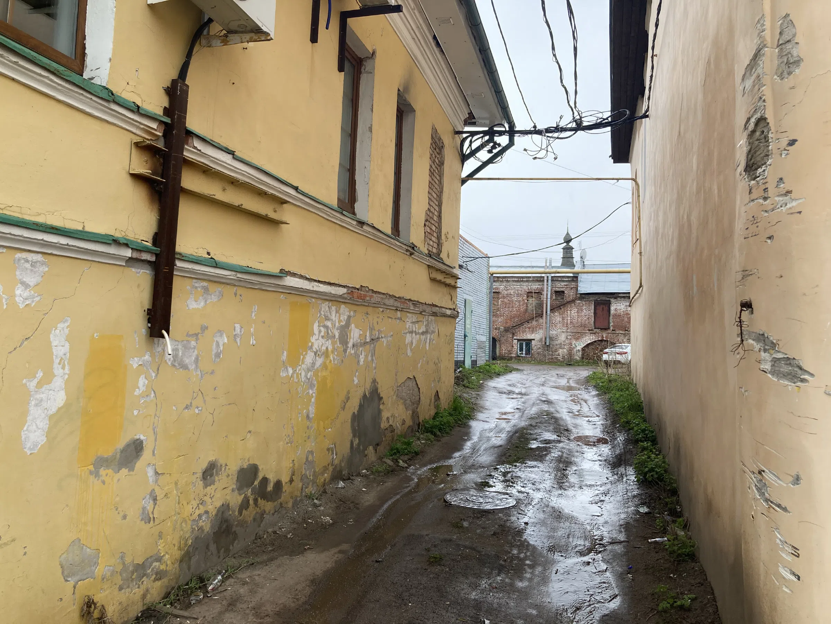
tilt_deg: +4.3
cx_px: 416
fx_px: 672
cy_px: 312
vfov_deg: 49.7
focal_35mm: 28
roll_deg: -1.1
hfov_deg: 63.4
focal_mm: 3.99
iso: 20
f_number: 1.8
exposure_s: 1/121
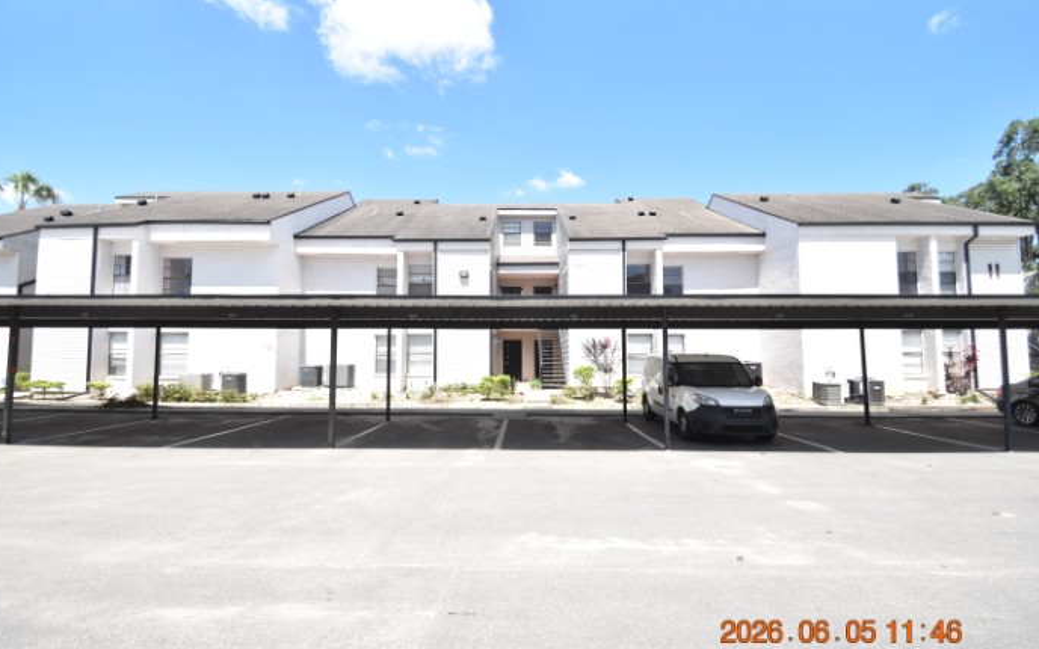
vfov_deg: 71.3
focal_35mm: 16
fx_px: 453
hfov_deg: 97.8
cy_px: 324
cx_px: 521
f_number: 3.5
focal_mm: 10
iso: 800
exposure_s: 1/3000
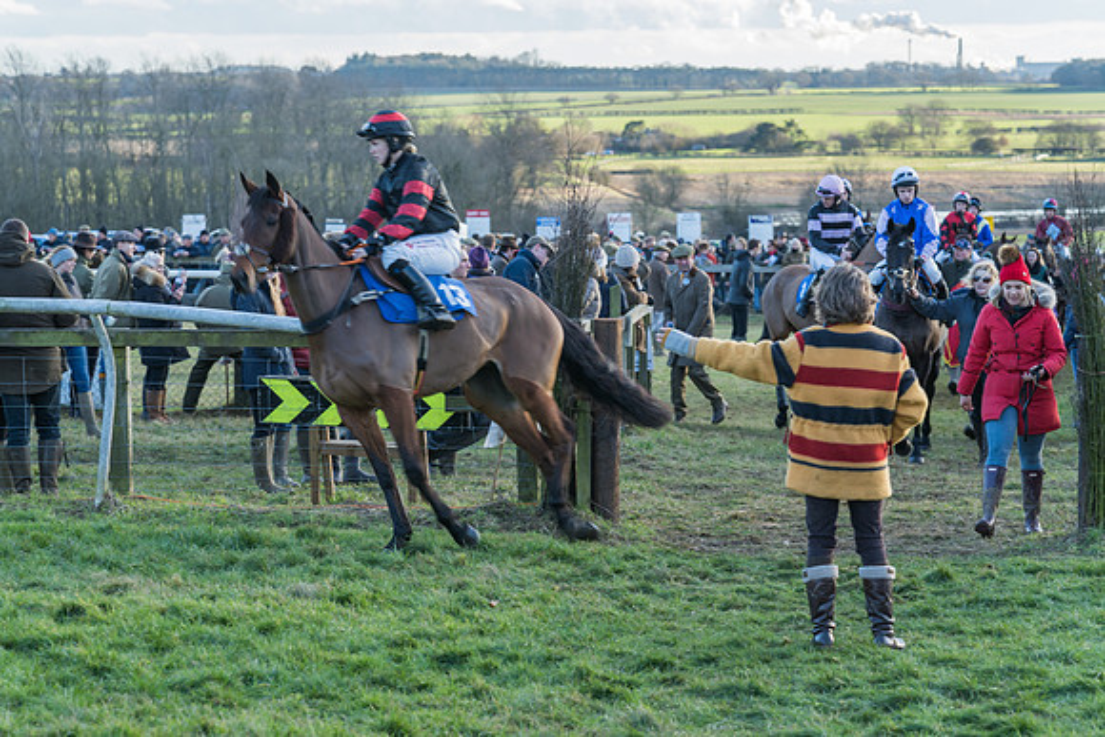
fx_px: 4086
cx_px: 527
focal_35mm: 133
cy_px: 363
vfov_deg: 10.3
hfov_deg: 15.4
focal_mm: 116
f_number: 5.6
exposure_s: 1/125
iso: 200
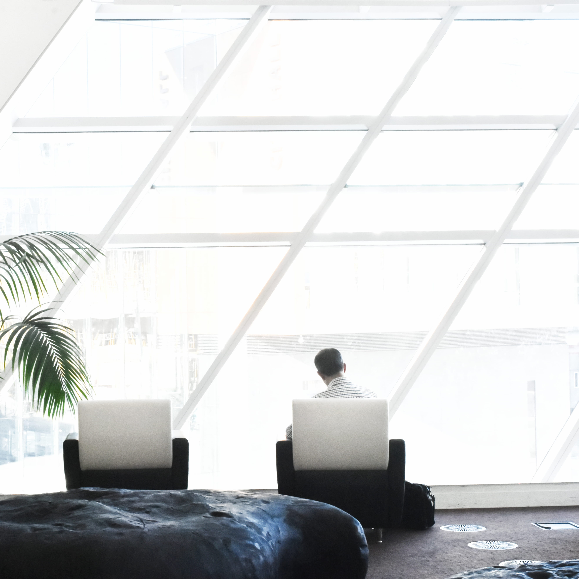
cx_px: 180
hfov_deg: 25.3
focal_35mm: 68
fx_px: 1280
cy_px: 287
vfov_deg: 25.5
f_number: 22
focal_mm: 35
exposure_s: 1/60
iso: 1600
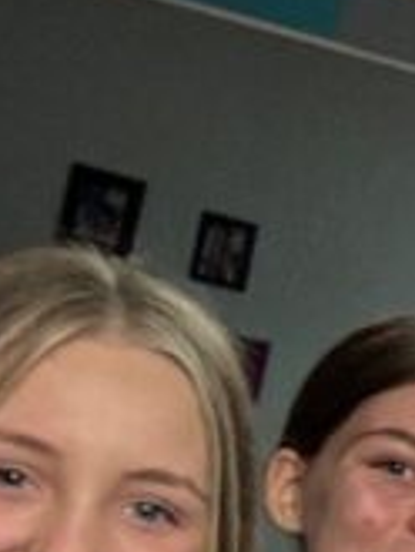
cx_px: 549
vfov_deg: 10.2
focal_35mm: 186
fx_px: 2969
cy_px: 917
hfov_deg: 7.9
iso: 80
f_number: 1.9
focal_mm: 2.69
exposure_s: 1/60
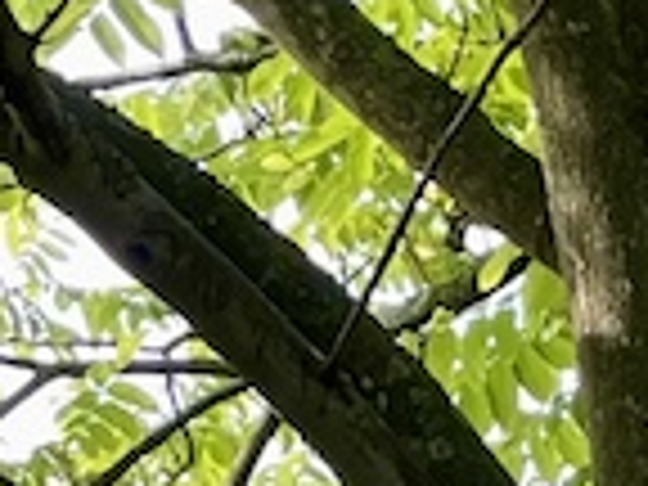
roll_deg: -1.3
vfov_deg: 6.1
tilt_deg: +10.0
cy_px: 1318
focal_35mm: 231
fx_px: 4324
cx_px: 1116
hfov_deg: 8.3
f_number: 1.6
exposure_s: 1/129
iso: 32
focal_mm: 4.2
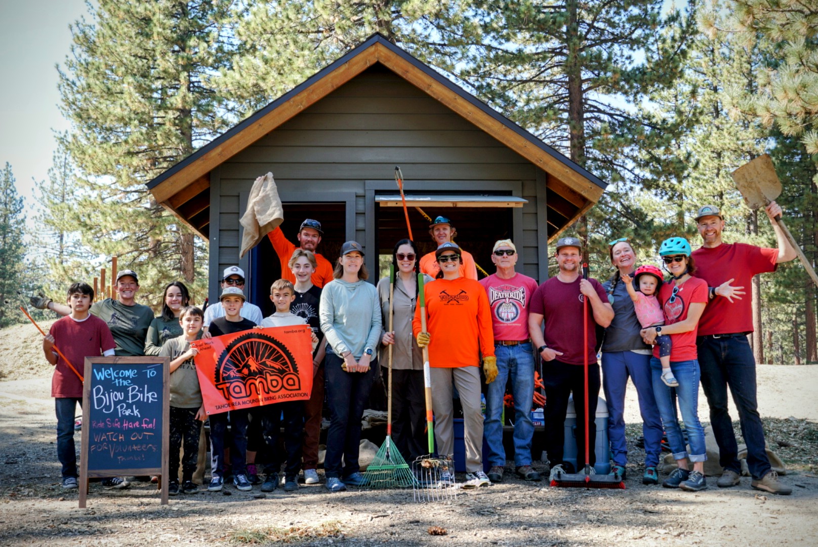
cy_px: 274
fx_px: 1023
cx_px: 409
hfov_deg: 43.6
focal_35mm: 45
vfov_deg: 29.9
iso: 100
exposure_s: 1/80
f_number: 5.6
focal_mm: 30
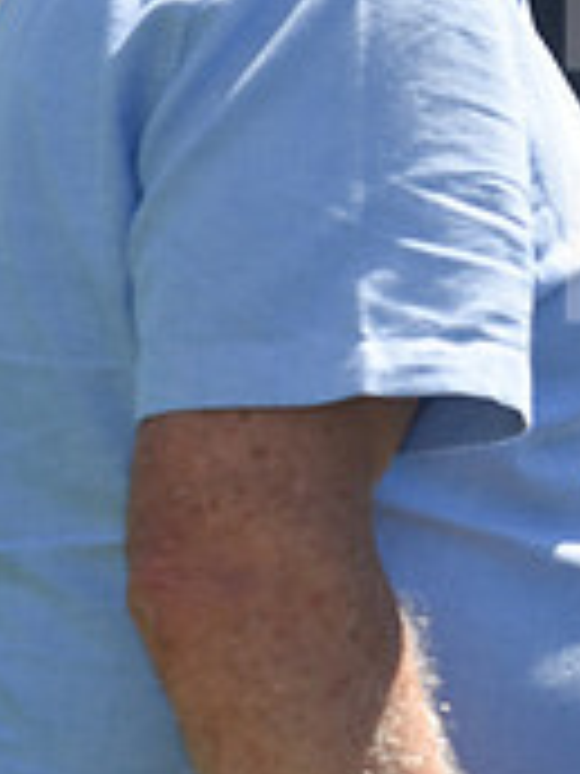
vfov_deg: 12.1
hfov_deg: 8.7
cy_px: 38
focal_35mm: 162
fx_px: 3619
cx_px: 1147
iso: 500
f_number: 5.6
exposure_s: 1/2000
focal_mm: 50
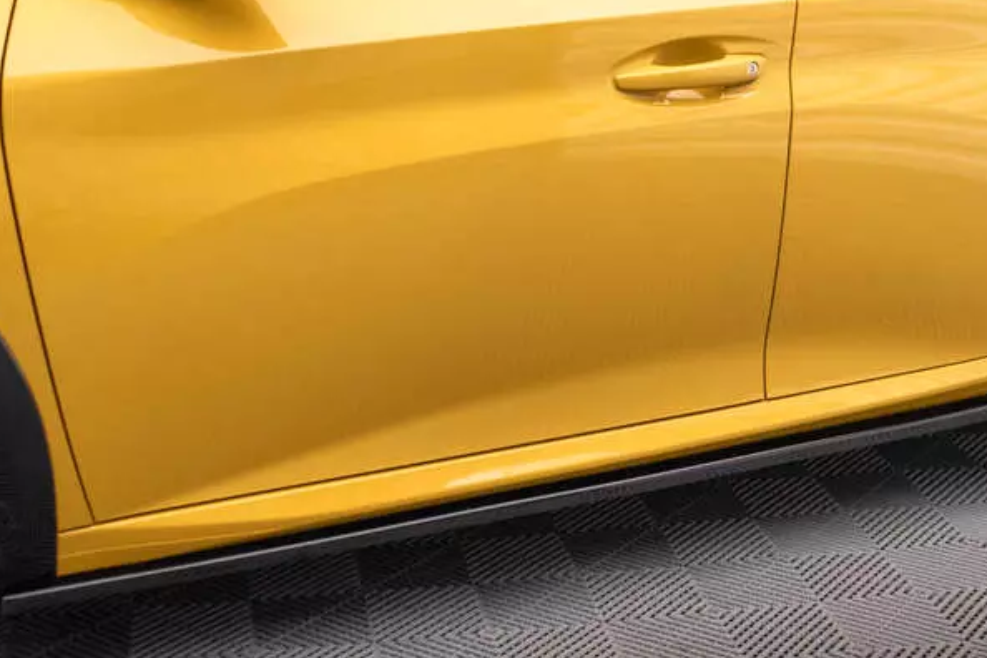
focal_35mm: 63
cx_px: 700
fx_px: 1727
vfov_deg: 21.6
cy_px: 325
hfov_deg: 31.5
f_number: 2.5
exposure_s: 1/125
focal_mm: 35
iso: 1000
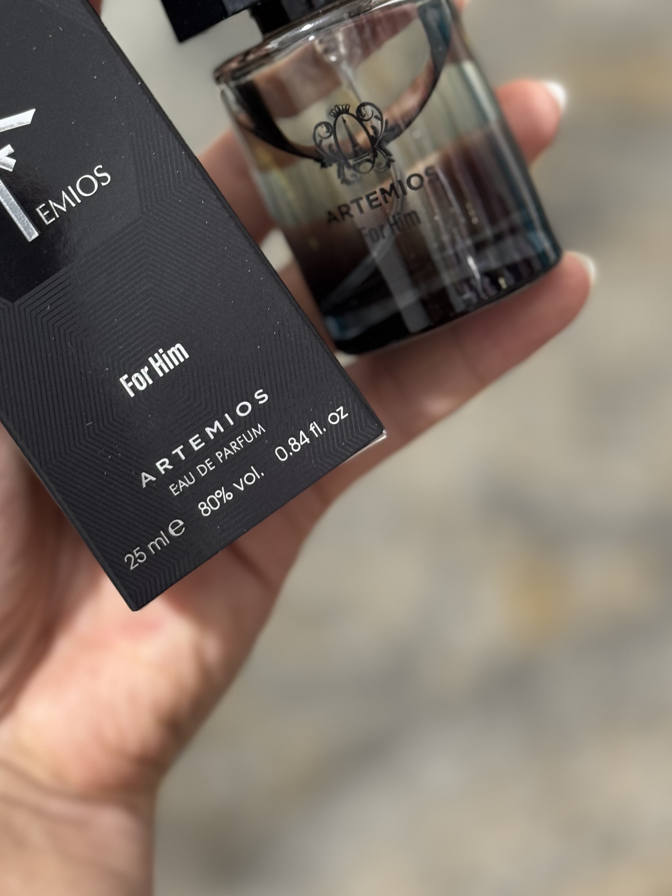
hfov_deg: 19.8
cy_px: 243
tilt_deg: -56.0
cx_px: 216
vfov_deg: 26.1
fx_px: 1915
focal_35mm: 74
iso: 200
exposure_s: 1/33
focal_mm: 6.76
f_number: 1.78
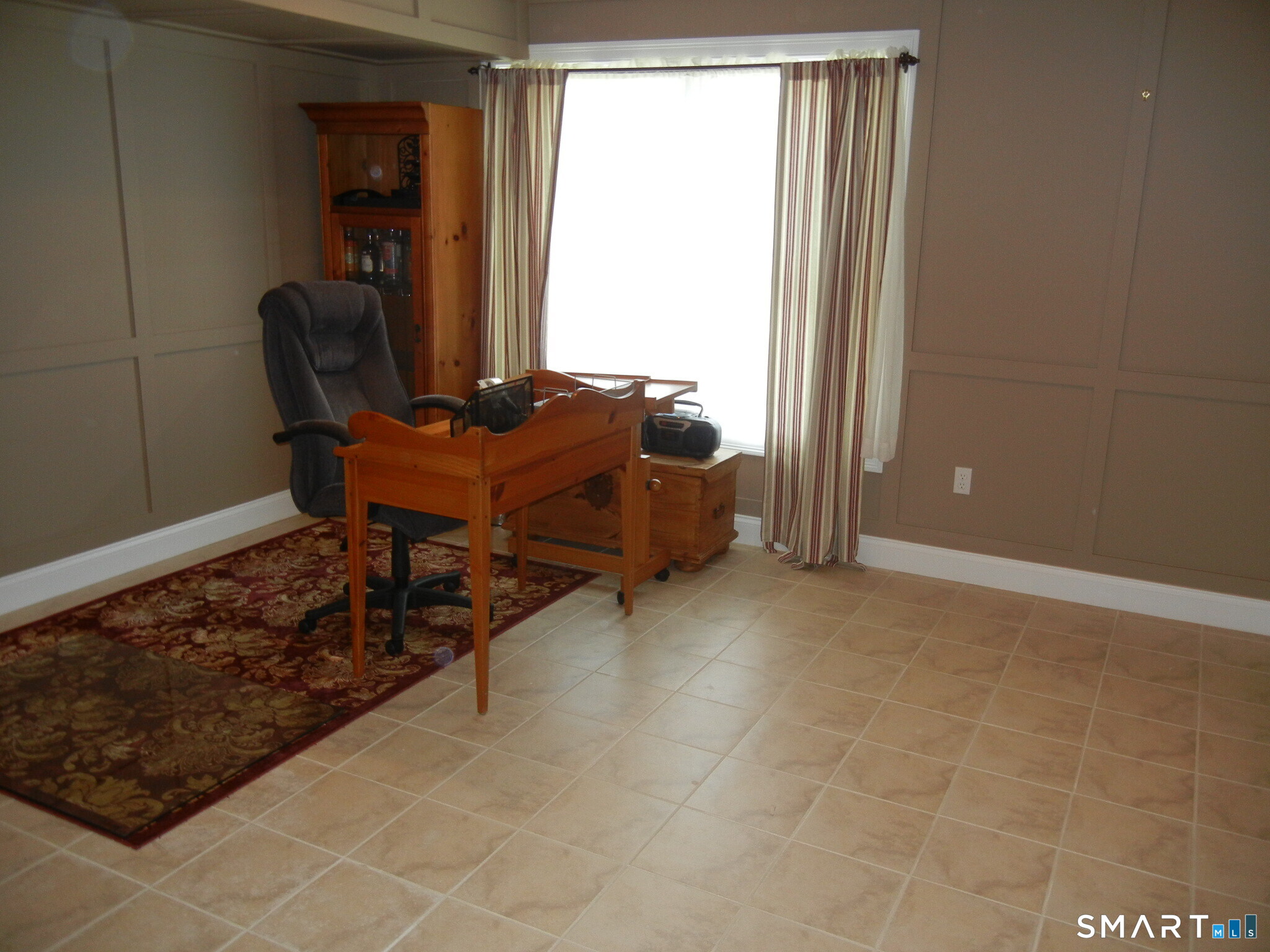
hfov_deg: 60.0
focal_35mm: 30
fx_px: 1101
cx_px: 635
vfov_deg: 46.8
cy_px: 476
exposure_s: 1/30
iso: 187
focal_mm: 5.4
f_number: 3.5
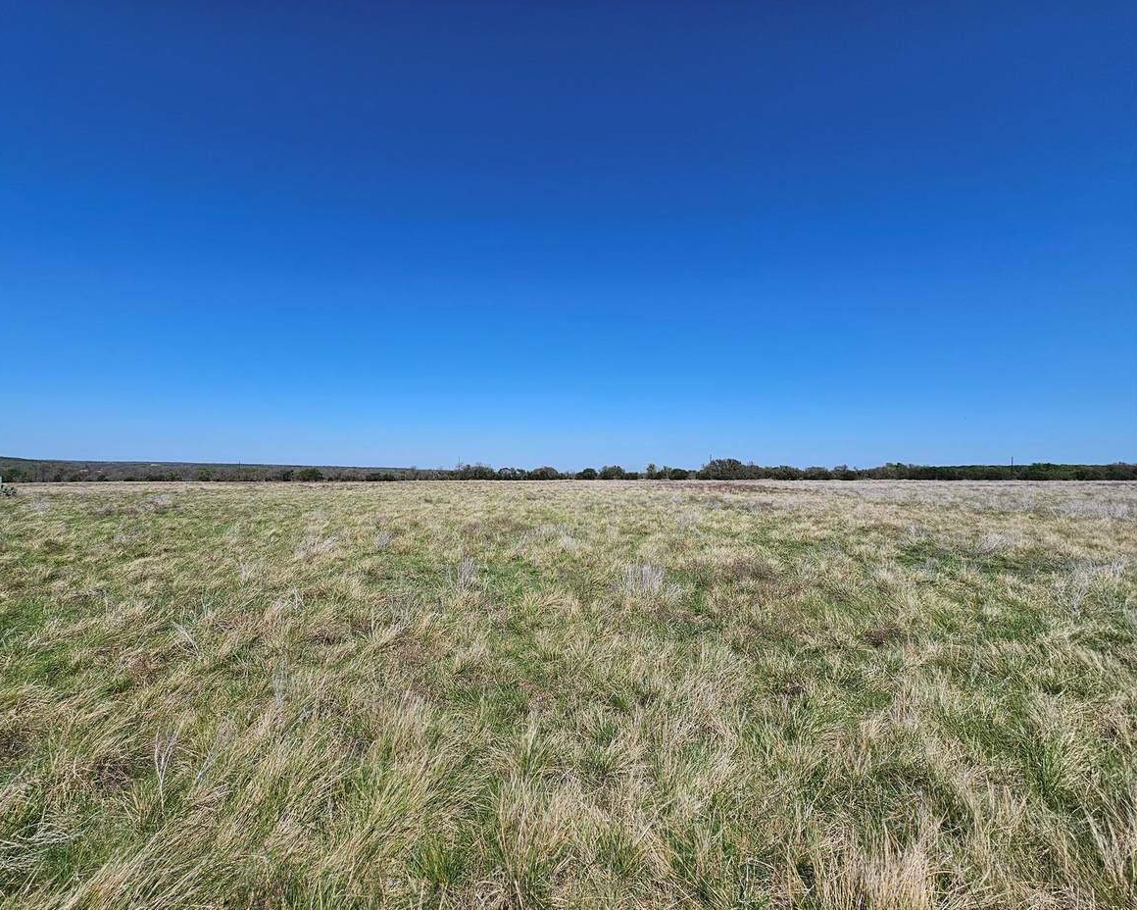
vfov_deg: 88.0
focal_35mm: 14
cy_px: 456
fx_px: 471
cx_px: 512
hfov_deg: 100.4
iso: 50
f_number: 2.2
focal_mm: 2.2
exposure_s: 1/3418
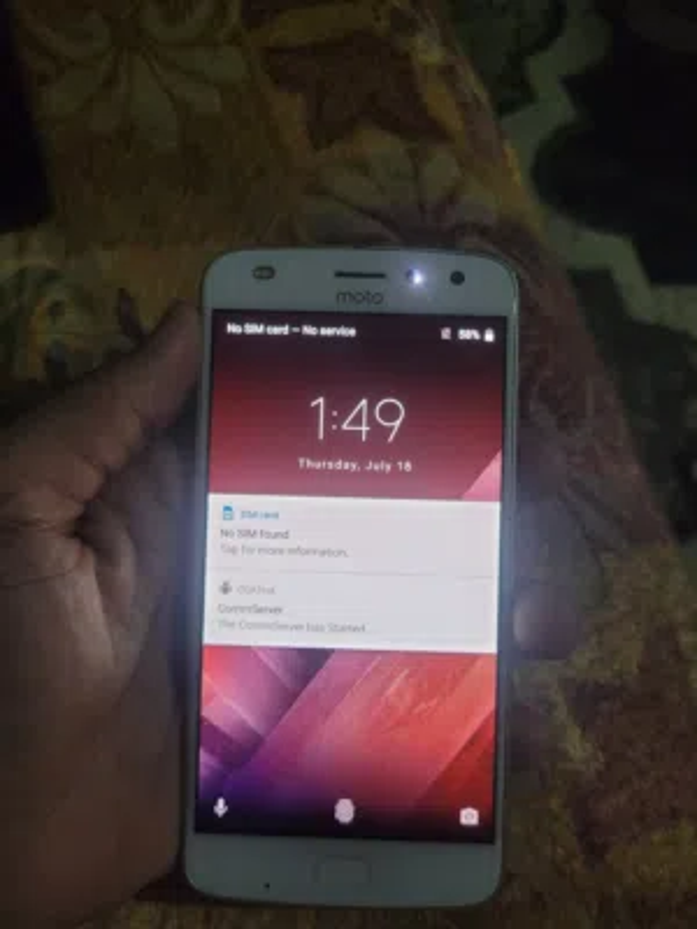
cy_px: 464
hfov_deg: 53.1
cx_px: 348
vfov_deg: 67.3
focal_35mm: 26
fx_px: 698
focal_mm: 5.4
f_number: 1.8
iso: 250
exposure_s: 1/120
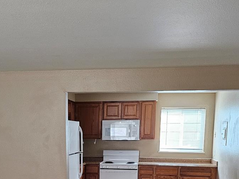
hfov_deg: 38.5
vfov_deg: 28.0
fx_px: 338
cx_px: 80
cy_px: 177
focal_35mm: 49
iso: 640
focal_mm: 6.3
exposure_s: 1/60
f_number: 1.7
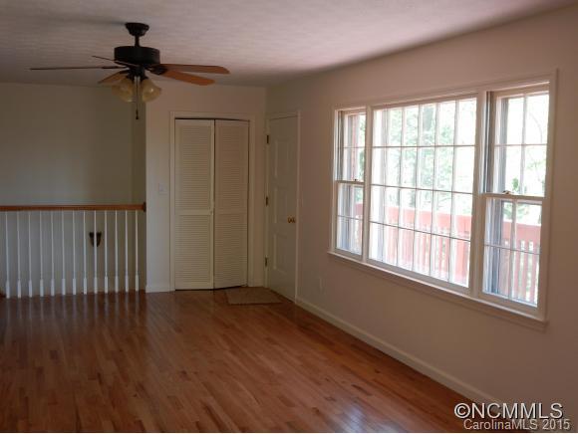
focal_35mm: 43
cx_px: 289
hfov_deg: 43.8
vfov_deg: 33.6
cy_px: 217
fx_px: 719
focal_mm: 7.6
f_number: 4.2
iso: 160
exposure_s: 1/30
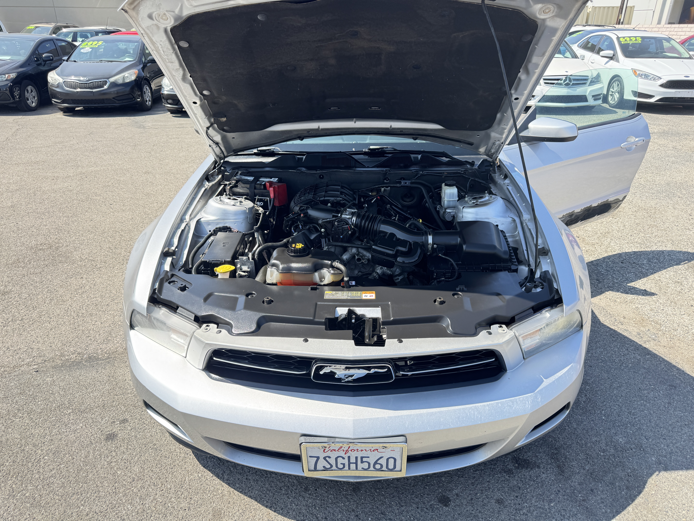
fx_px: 481
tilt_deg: -25.9
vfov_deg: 56.8
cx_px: 347
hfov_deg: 71.6
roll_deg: -0.9
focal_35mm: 24
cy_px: 260
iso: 80
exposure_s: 1/1311
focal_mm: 6.76
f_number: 1.78
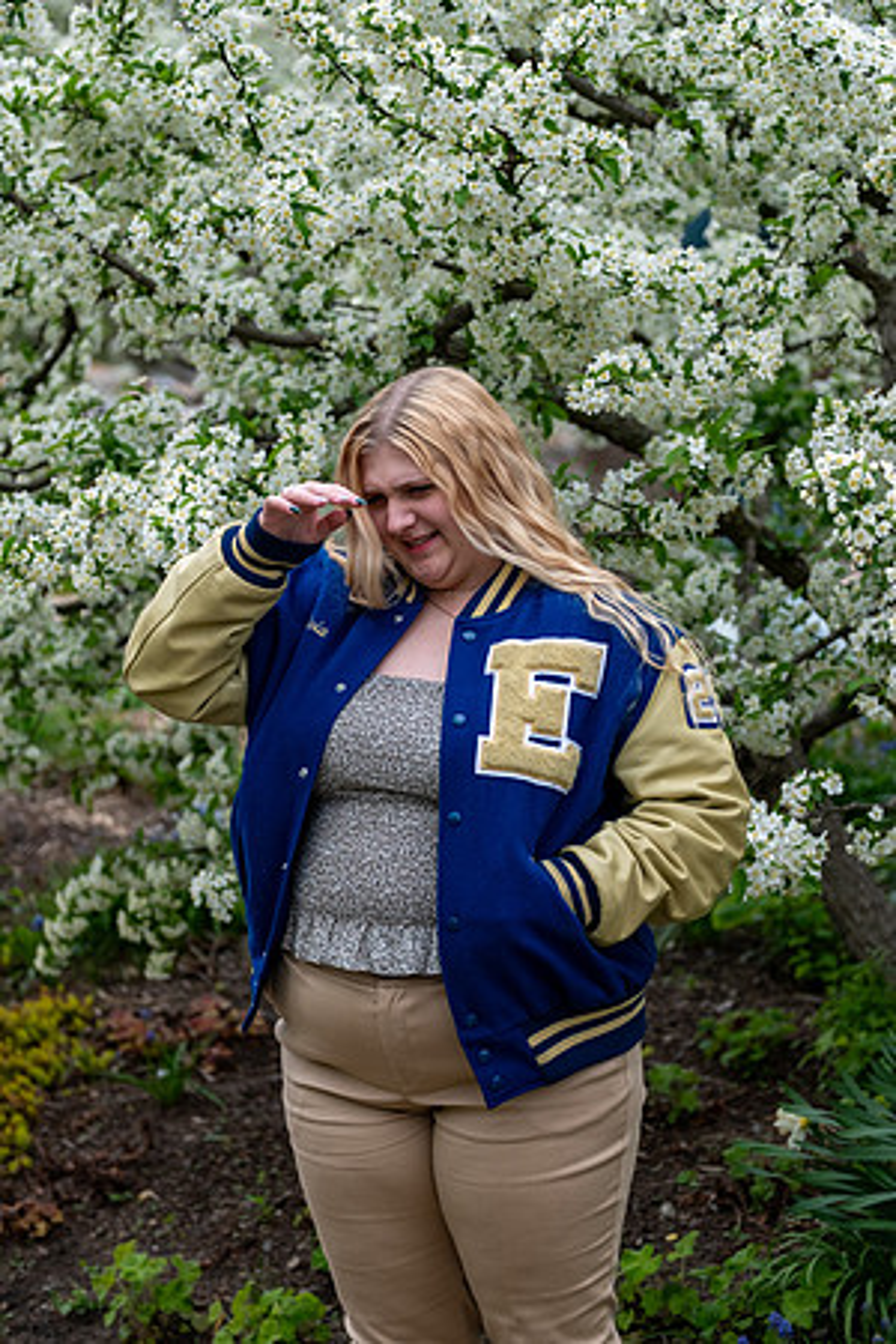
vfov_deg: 19.8
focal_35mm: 103
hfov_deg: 13.3
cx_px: 448
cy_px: 672
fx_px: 3845
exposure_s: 1/500
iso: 250
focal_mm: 68.7
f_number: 2.8
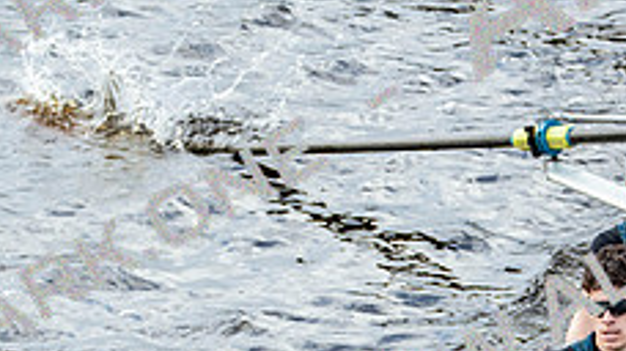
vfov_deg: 1.2
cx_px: 615
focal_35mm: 975
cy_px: 484
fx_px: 16176
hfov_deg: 2.2
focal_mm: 365
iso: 1000
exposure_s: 1/1250
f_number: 6.3
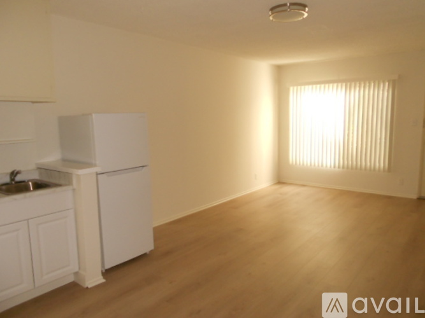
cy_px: 159
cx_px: 212
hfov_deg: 67.3
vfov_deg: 53.0
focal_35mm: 26
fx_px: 319
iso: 160
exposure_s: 1/30
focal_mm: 4.6
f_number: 3.2
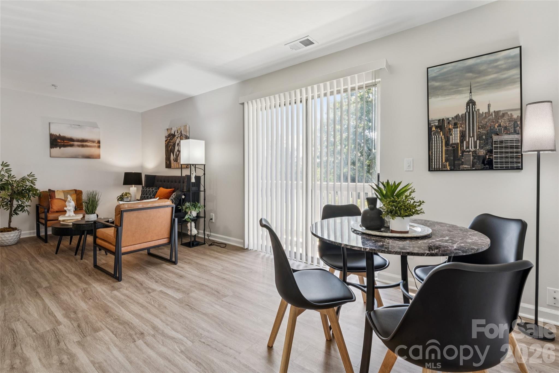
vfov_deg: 71.4
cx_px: 280
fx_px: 259
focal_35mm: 17
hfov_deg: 94.3
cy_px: 186
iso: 100
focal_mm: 16.7
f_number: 13
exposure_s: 1/3.33
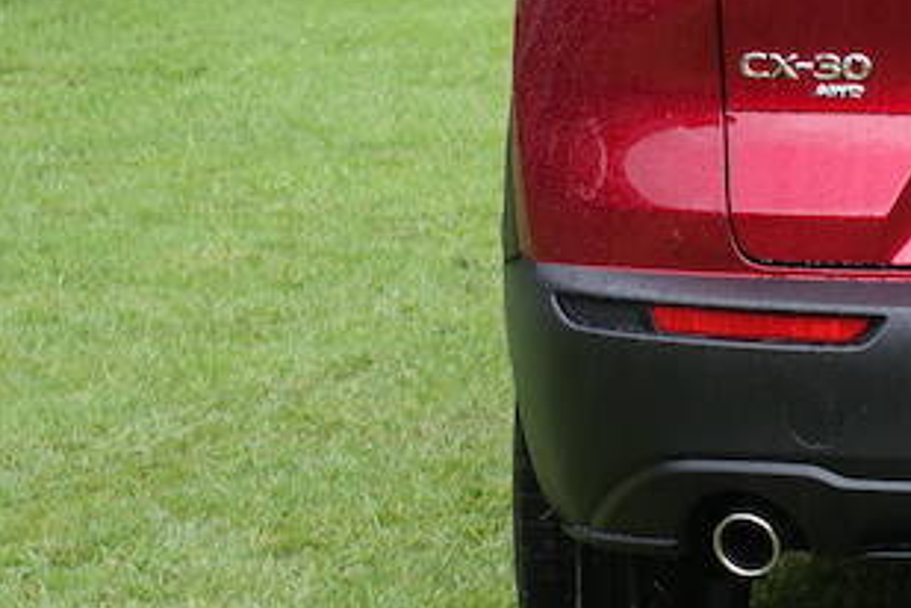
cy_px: 83
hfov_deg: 9.9
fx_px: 5162
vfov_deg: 6.7
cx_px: 1226
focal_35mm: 204
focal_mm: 25.64
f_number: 2.8
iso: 160
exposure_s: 1/80
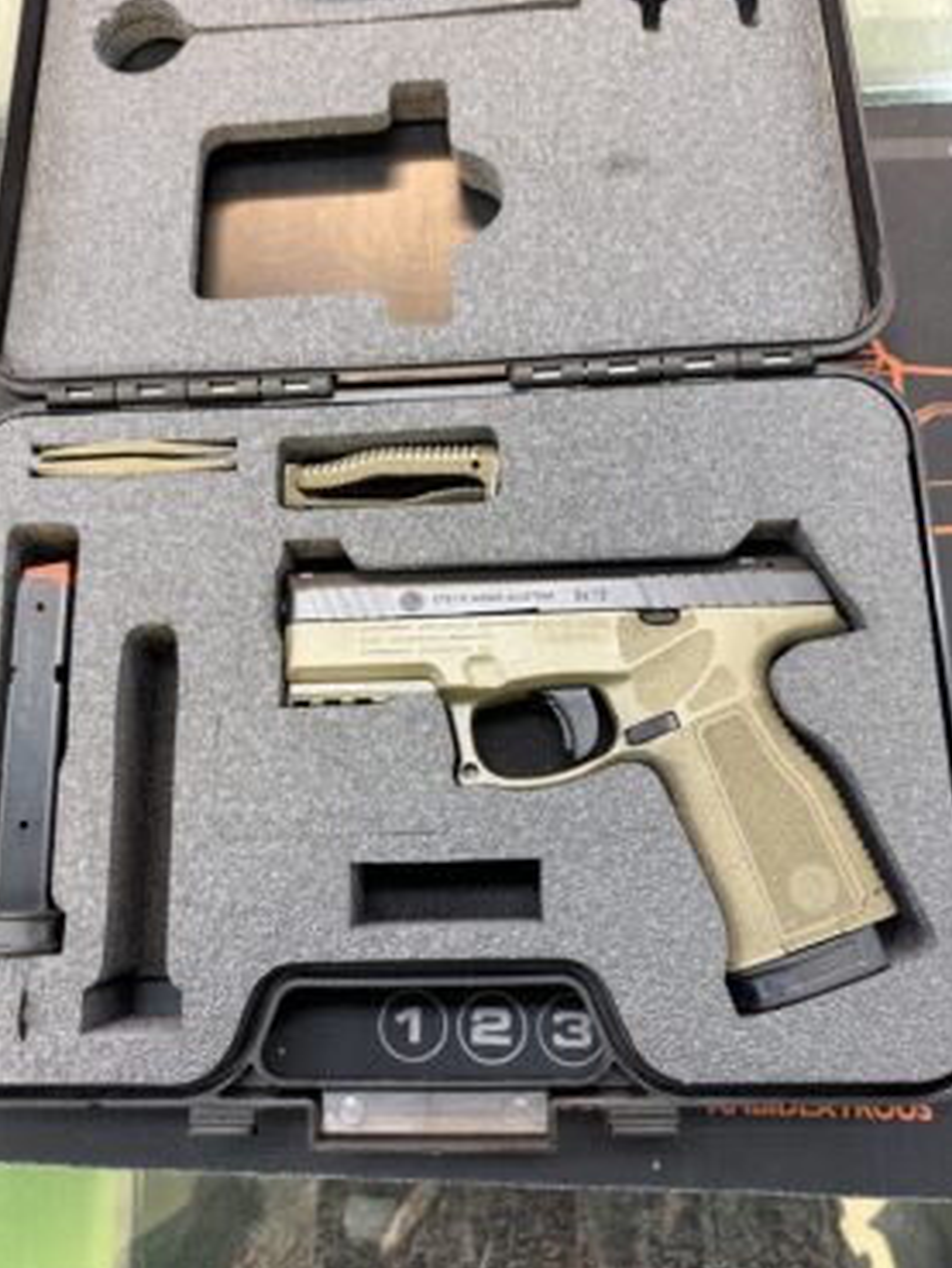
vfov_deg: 67.2
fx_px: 953
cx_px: 443
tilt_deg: -75.7
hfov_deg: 53.0
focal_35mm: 26
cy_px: 601
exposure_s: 1/50
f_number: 1.78
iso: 320
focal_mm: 6.76
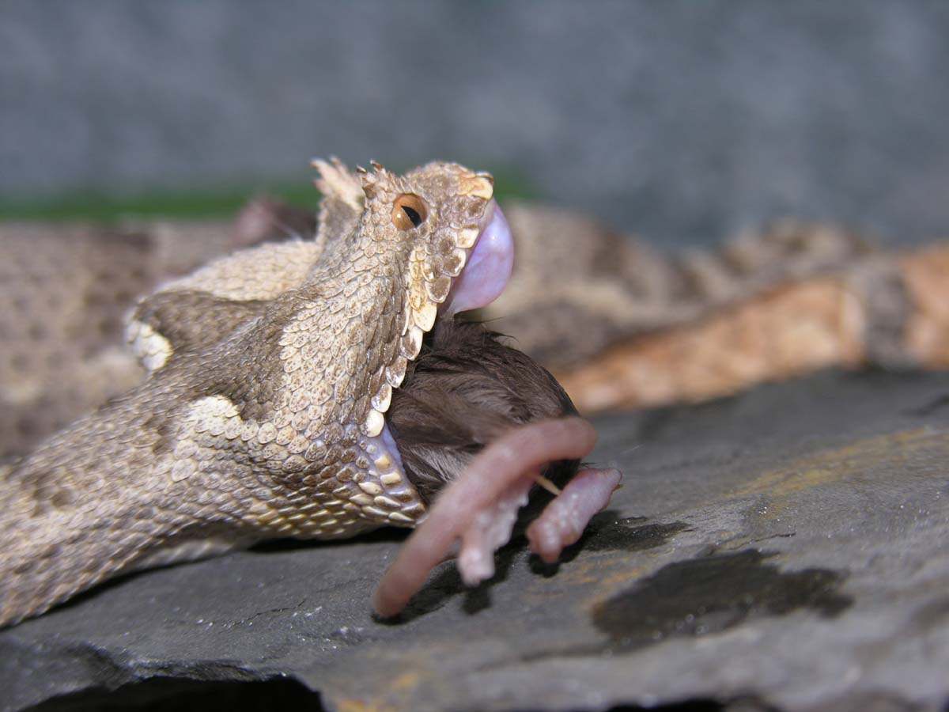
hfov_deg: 14.0
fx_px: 3866
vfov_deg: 10.5
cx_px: 474
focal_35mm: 141
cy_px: 356
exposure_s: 1/60.1
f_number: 3.8
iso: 50
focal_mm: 35.9
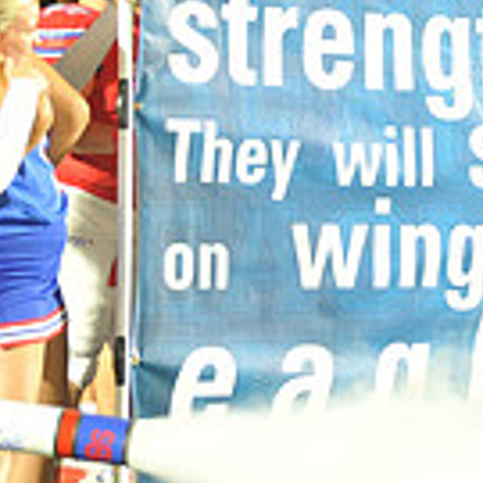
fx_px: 2873
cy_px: 118
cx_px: 848
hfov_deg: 9.2
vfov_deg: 9.6
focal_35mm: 182
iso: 2000
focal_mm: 50
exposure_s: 1/60
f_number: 5.6
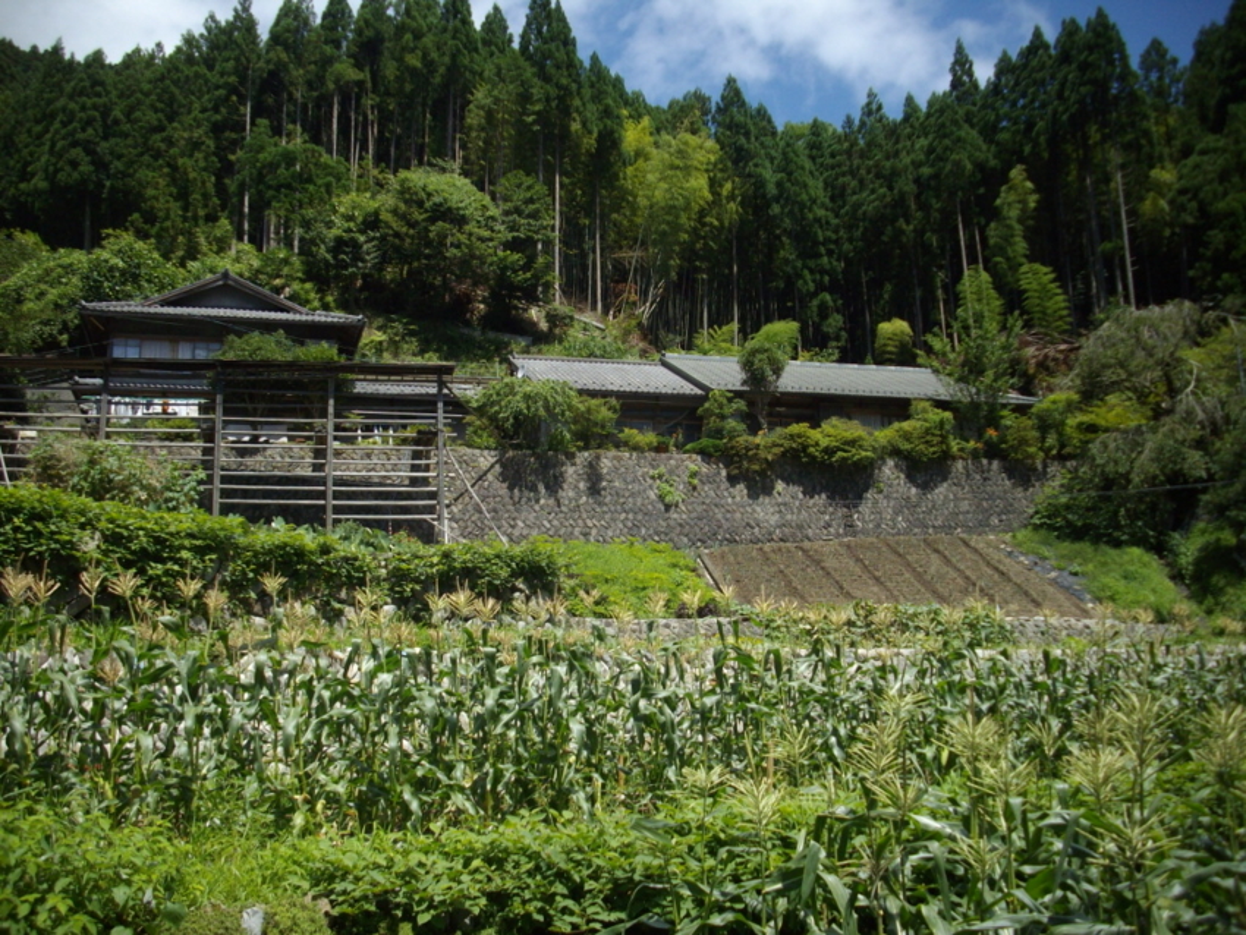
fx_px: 1332
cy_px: 468
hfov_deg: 50.1
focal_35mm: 37
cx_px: 623
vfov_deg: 38.7
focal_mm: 6.2
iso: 80
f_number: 5.6
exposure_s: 1/250
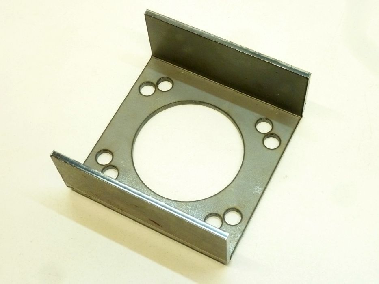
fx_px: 646
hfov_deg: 32.7
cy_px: 142
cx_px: 190
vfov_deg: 24.8
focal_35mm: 59
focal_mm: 9.7
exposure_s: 1/30
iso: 400
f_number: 3.9
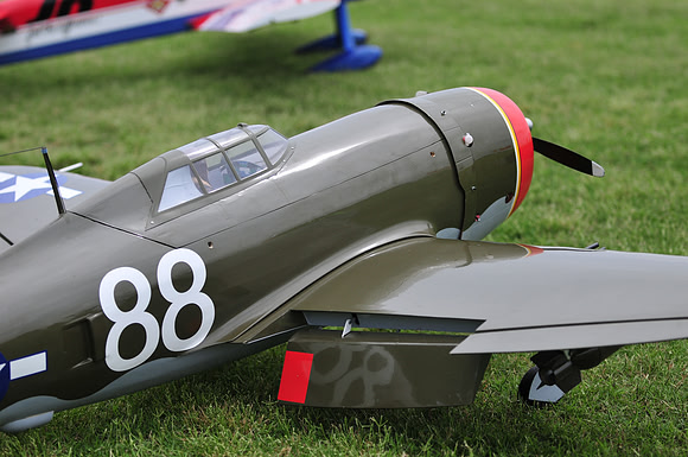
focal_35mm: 105
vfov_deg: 13.0
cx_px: 344
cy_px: 228
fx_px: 2004
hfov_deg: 19.5
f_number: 2.8
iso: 200
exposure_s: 1/2500
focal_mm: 70
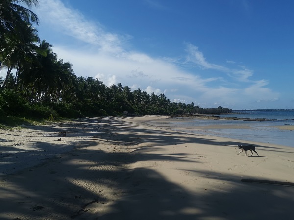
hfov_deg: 61.7
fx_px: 246
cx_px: 147
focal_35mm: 29
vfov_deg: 48.2
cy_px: 110
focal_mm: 4.75
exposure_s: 1/4049
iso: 50
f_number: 1.8
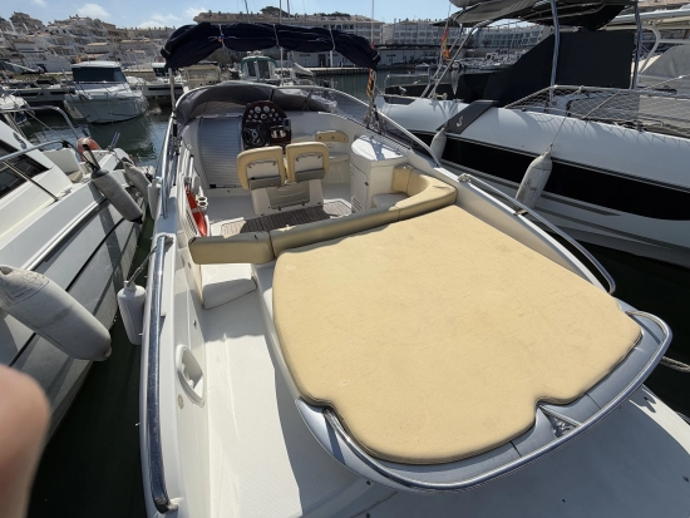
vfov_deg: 85.7
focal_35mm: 14
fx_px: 279
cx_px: 345
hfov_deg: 102.0
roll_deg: +0.5
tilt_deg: -36.3
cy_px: 259
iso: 20
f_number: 2.2
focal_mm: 2.22
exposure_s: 1/2092
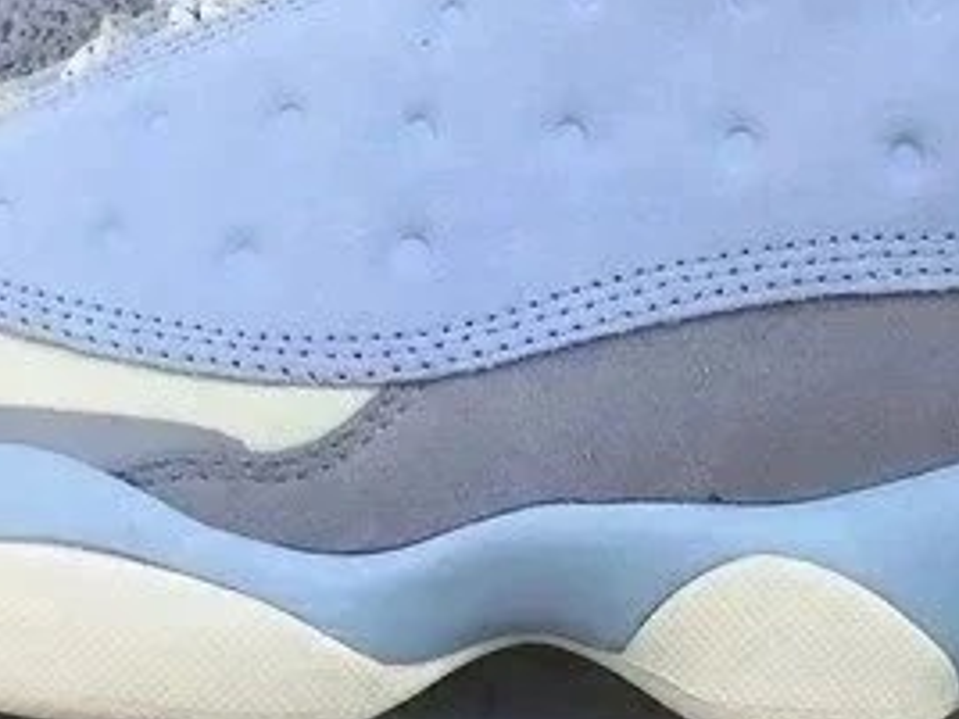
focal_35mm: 104
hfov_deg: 18.9
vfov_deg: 14.2
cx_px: 576
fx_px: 2881
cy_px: 460
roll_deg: -0.1
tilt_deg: -12.7
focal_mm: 3.3
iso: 25
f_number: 2.4
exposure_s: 1/519
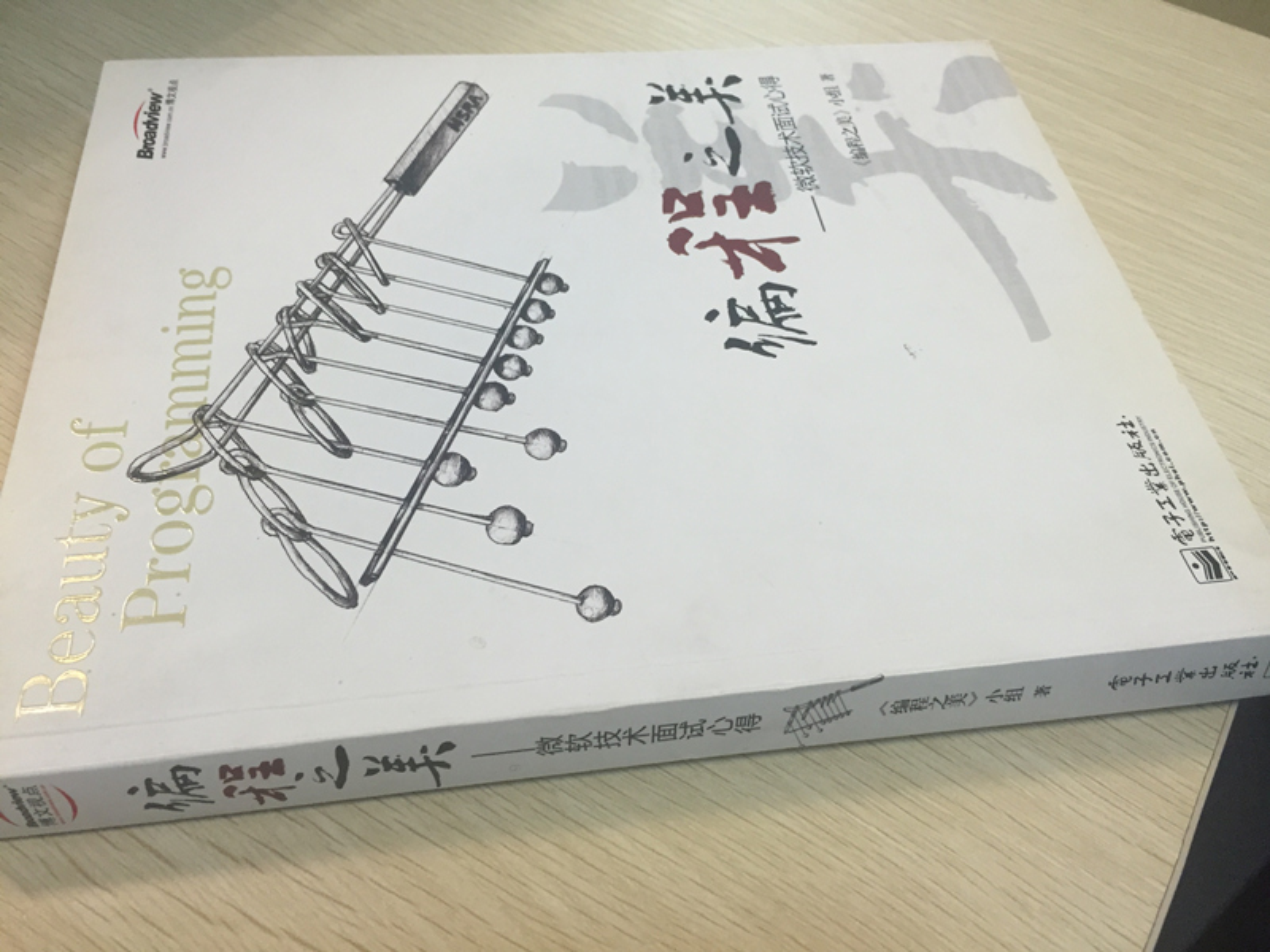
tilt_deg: -50.3
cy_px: 476
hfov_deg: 61.7
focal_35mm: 29
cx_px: 635
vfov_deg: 48.2
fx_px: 1064
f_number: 2.2
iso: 64
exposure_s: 1/33
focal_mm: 4.15
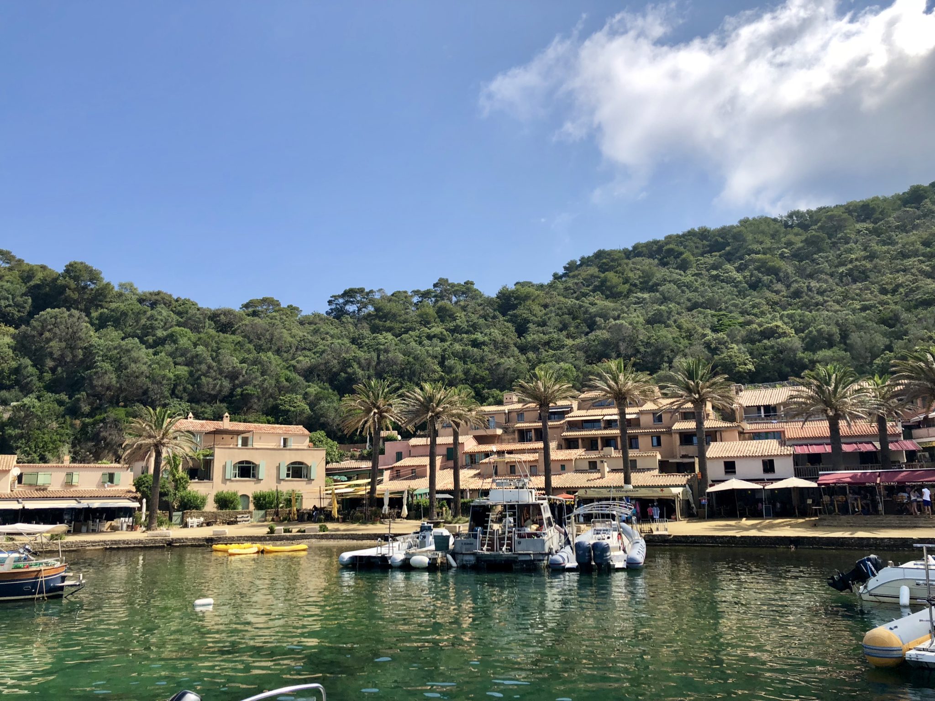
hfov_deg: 63.4
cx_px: 468
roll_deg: +0.9
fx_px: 756
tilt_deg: +11.8
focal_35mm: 28
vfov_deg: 49.7
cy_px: 350
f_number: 1.8
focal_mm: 3.99
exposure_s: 1/2315
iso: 20
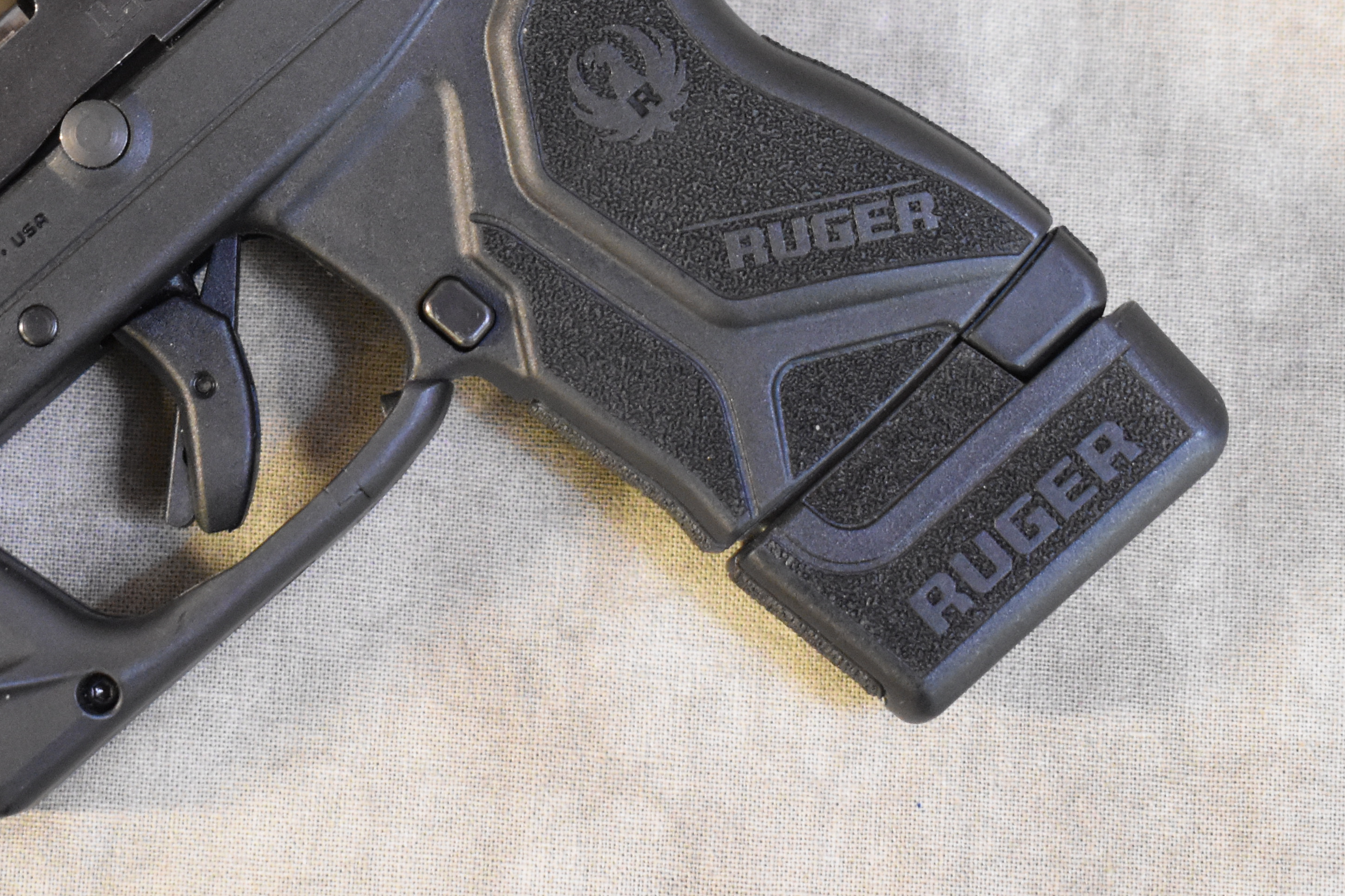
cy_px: 189
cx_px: 332
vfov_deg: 11.5
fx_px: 4446
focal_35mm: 119
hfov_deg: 17.1
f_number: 4.8
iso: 3200
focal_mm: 38
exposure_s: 1/20
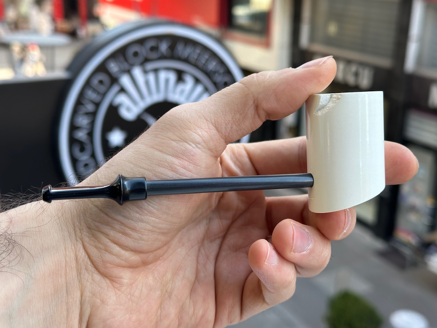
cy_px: 164
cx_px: 218
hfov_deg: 39.7
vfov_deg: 30.3
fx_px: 606
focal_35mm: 48
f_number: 1.78
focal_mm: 6.86
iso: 64
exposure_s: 1/251
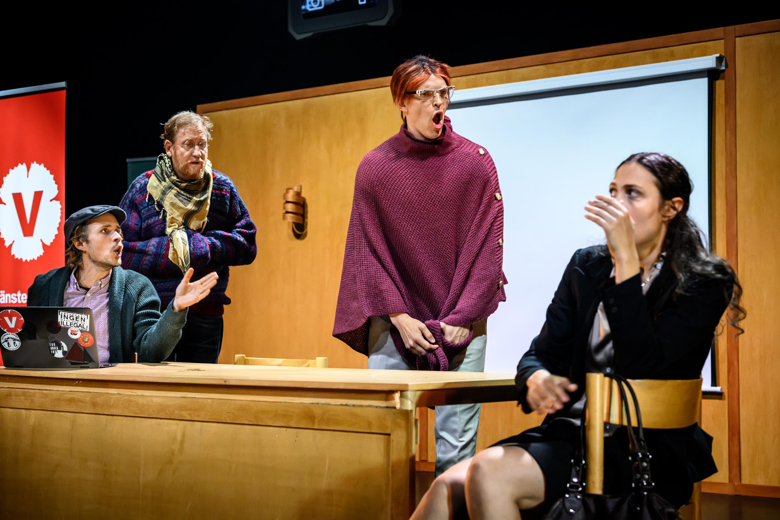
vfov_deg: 23.0
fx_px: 1278
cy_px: 260
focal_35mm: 59
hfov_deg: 33.9
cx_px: 390
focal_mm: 59
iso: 5000
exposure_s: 1/200
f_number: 4
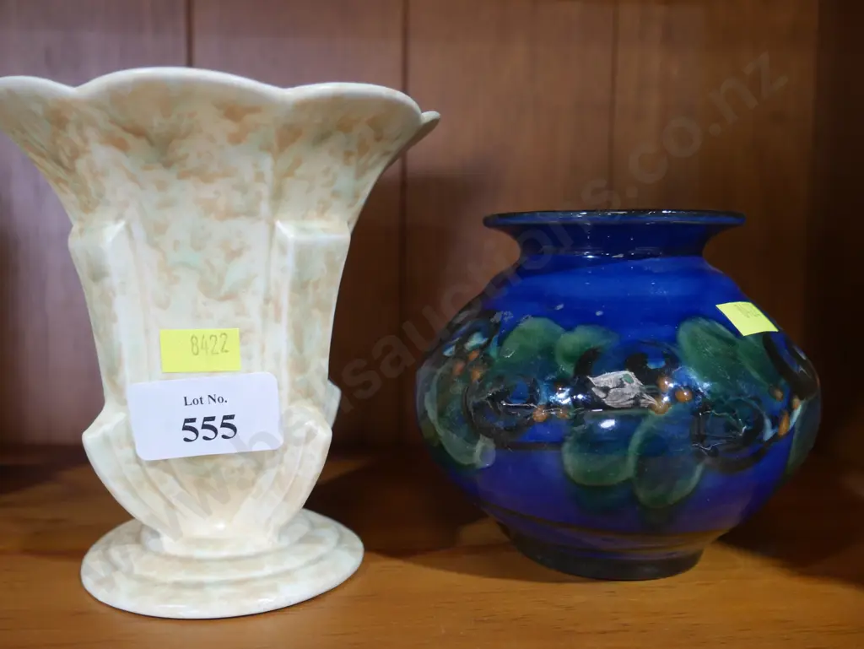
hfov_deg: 56.8
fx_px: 799
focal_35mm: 32
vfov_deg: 44.2
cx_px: 432
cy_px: 324
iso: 1000
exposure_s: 1/60
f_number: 3.6
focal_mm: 16
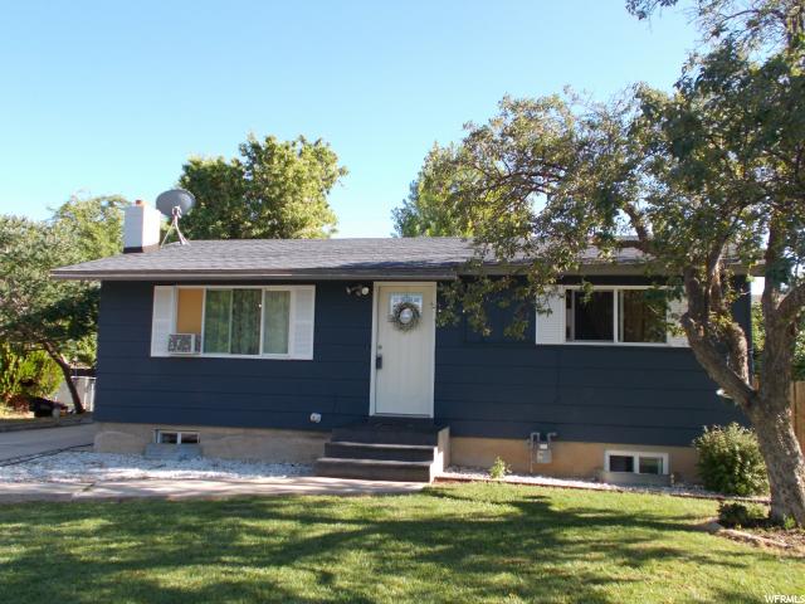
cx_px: 402
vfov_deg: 41.8
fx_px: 791
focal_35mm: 34
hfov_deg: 54.0
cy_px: 302
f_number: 3.6
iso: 80
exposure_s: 1/200
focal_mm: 6
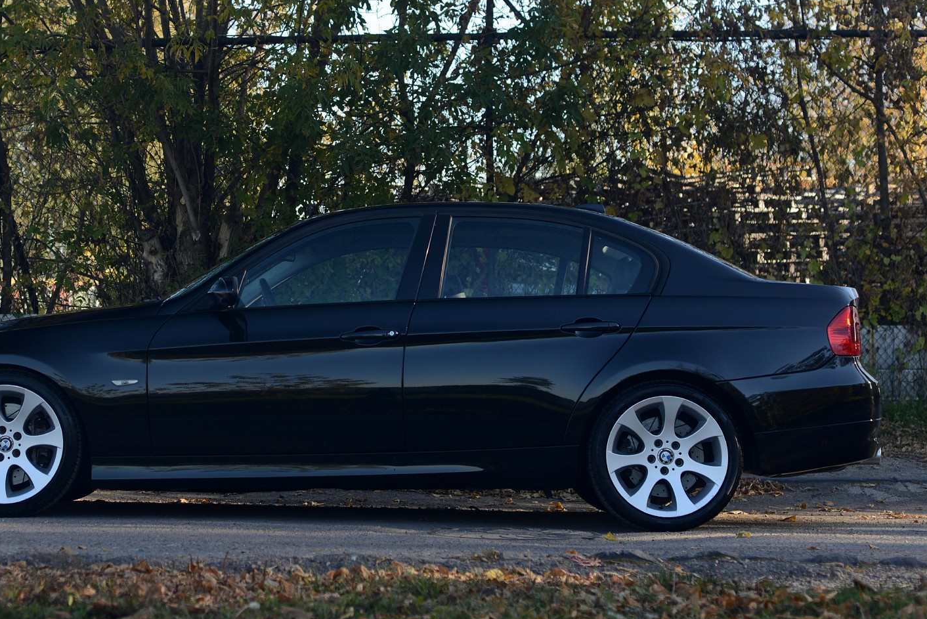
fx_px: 1752
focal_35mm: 68
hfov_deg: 29.4
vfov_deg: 20.0
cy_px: 279
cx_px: 313
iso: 100
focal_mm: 50
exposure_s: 1/250
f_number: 4
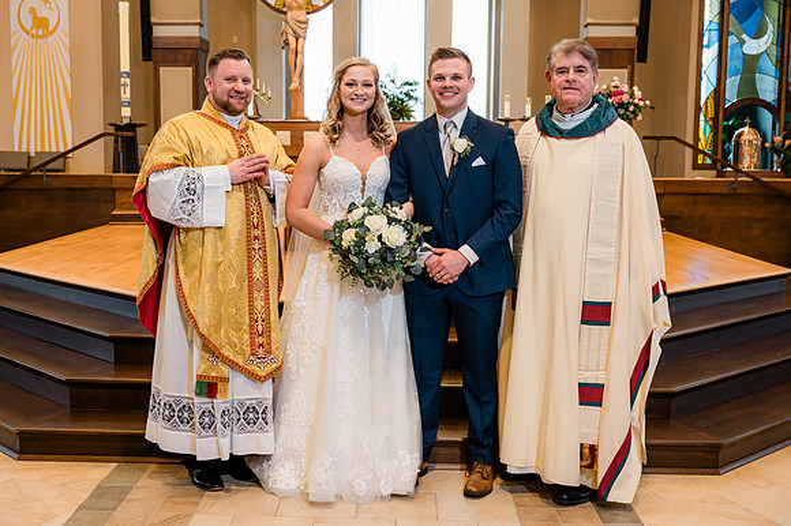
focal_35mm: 44
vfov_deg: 30.7
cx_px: 352
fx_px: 959
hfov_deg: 44.8
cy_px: 258
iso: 1600
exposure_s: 1/200
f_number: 5
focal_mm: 39
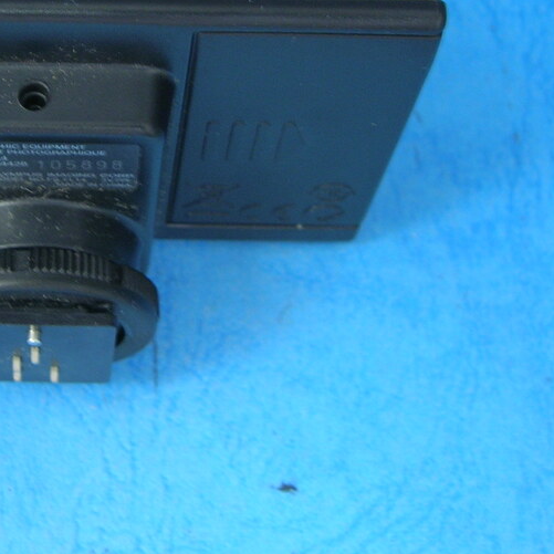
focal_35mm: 72
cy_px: 98
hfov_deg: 23.6
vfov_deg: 23.6
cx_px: 114
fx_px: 1304
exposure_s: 1/4.7
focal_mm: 5.7
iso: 50
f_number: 2.9
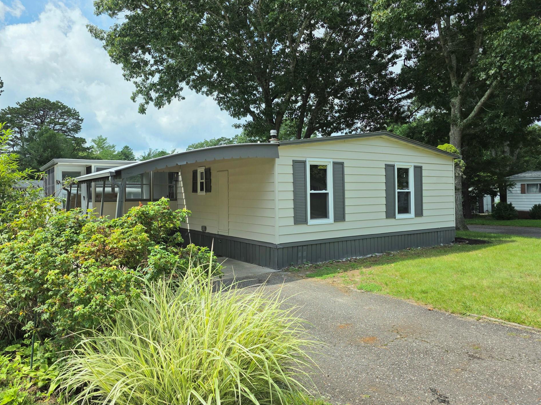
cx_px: 261
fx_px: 391
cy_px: 196
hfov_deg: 69.4
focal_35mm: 25
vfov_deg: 54.9
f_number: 1.7
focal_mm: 6.3
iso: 80
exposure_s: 1/10000
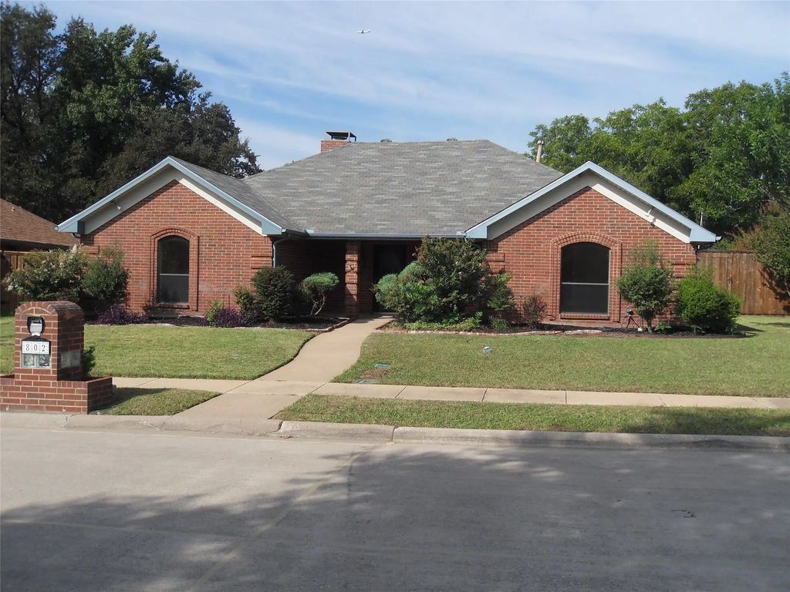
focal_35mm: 35
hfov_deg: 52.6
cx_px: 395
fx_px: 799
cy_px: 296
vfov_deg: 40.7
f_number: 8.2
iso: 80
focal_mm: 6.3
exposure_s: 1/250
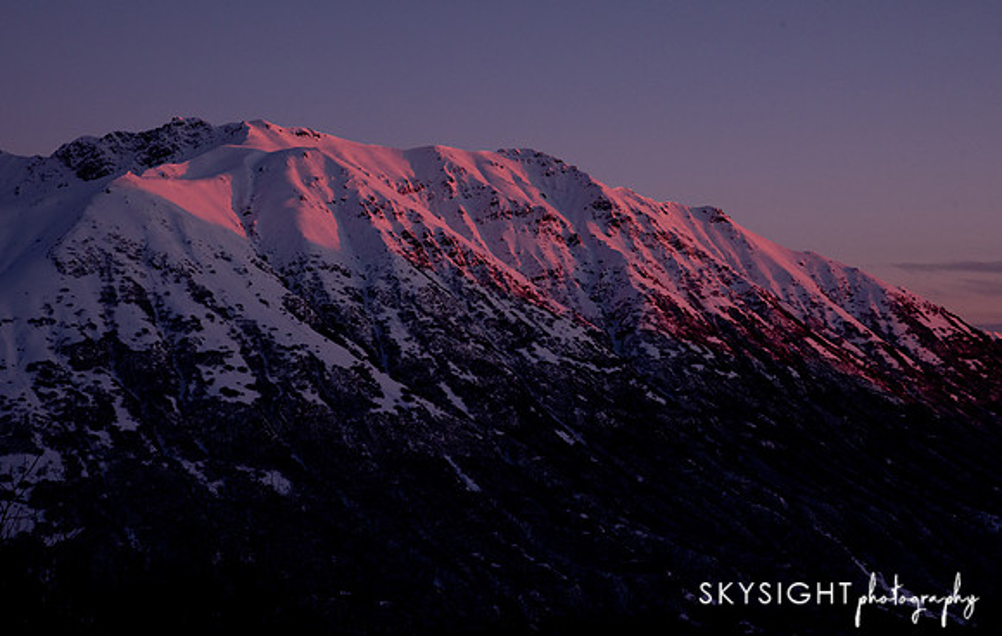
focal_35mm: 66
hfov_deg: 31.0
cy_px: 286
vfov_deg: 20.0
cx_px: 508
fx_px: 1804
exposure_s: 1/320
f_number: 11
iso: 1250
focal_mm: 62
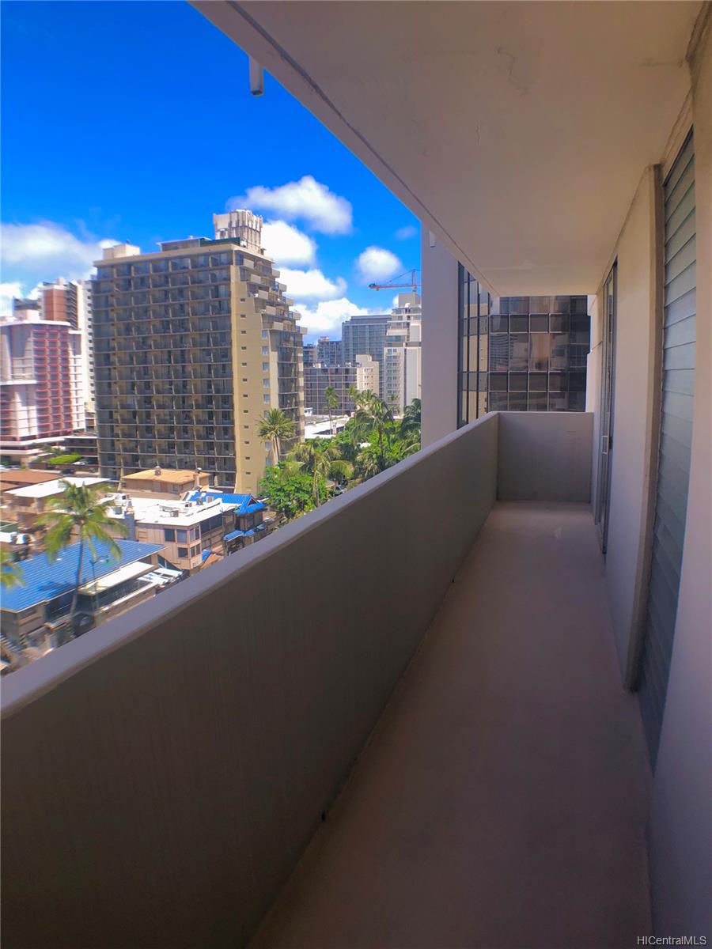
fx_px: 768
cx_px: 356
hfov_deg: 49.7
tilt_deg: -8.8
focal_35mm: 28
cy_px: 474
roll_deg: +0.7
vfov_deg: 63.4
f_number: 1.8
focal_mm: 3.99
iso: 25
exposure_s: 1/842
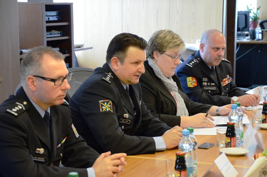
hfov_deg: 18.2
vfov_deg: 12.1
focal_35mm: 112
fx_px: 833
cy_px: 88
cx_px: 134
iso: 2000
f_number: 5.3
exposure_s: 1/50
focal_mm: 75
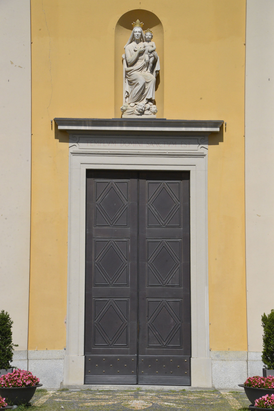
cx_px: 137
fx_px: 1118
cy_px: 206
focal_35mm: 98
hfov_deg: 14.0
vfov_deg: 20.8
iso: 3200
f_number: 14
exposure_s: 1/3200
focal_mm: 98
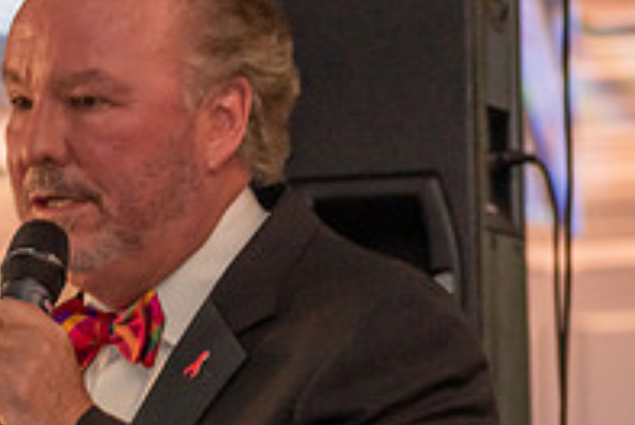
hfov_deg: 4.7
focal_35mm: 441
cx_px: -113
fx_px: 7790
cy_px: 427
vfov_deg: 3.1
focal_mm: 100
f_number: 4.8
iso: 1250
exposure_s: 1/60
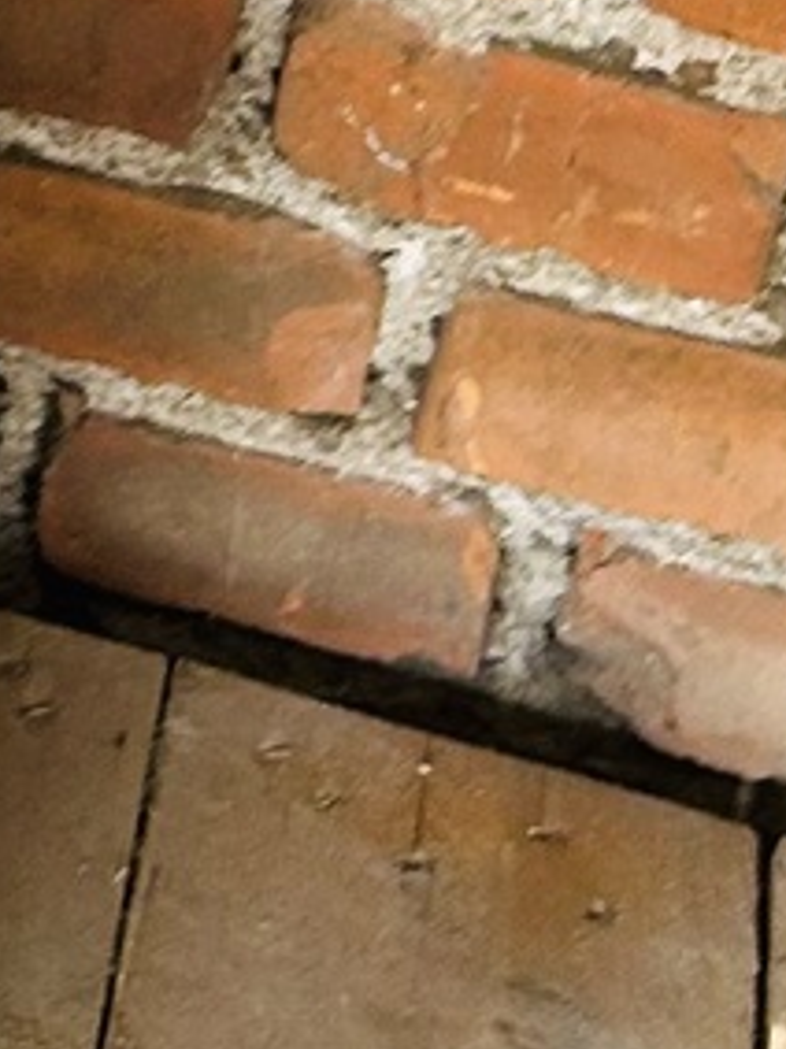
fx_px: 5605
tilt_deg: -20.5
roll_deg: -4.5
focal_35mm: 185
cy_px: -1305
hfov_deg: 7.6
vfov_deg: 9.7
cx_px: -864
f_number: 1.5
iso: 80
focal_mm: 5.7
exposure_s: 1/121
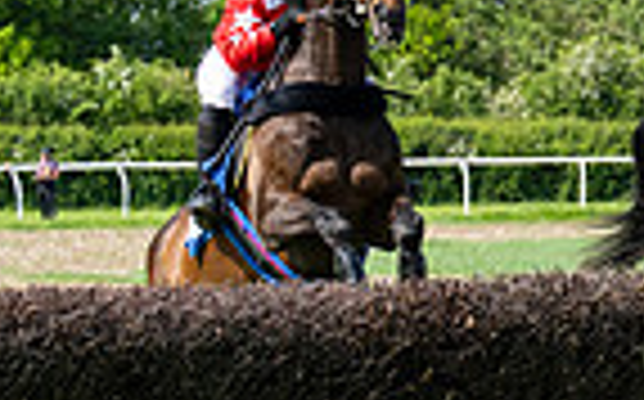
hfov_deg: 6.1
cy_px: 369
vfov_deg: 3.9
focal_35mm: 338
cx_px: 1196
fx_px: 5925
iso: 400
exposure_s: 1/2500
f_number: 5
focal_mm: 70
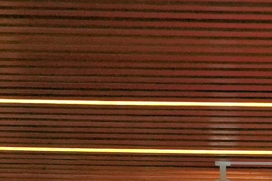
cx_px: 687
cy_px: 572
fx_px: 3693
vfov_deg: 2.8
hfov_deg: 4.1
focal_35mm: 489
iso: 2000
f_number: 5
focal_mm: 70
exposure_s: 1/160
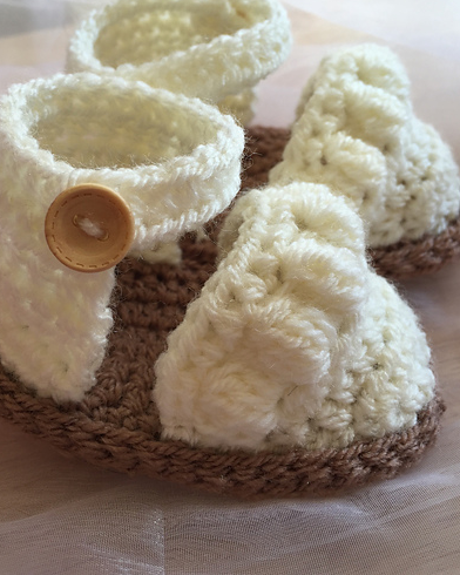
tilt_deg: -39.3
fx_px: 630
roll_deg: +5.5
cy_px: 265
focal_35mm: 37
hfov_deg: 40.1
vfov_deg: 49.0
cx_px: 218
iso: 32
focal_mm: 4.15
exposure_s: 1/100
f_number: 2.2
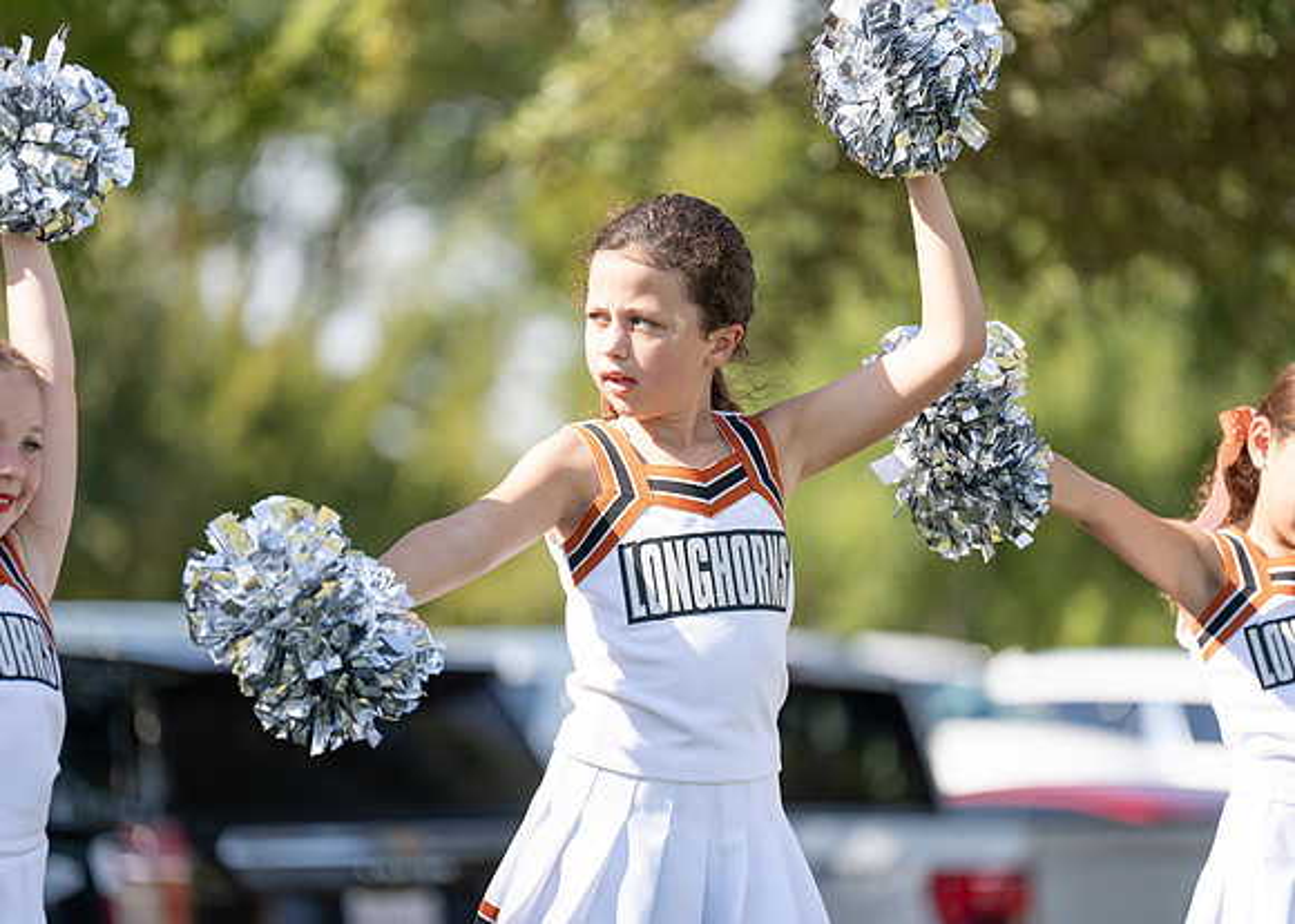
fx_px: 7804
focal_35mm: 212
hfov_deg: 9.5
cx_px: 648
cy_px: 462
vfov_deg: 6.8
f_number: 2.8
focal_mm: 200
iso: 160
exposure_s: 1/1000
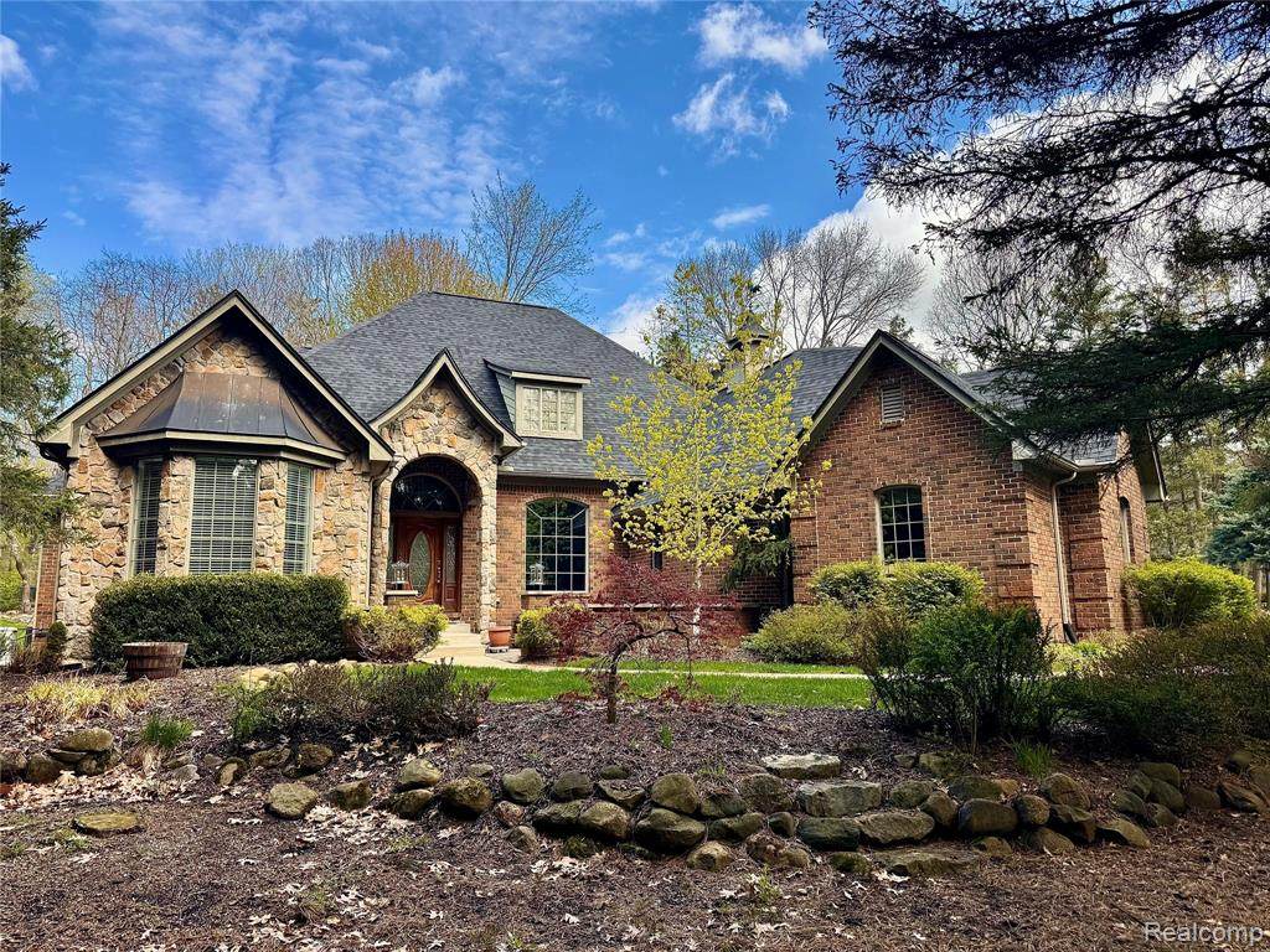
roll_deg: +1.0
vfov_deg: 56.8
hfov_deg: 71.6
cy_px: 476
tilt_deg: +9.4
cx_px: 635
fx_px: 881
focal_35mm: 24
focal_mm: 6.76
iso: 80
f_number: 1.78
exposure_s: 1/1456
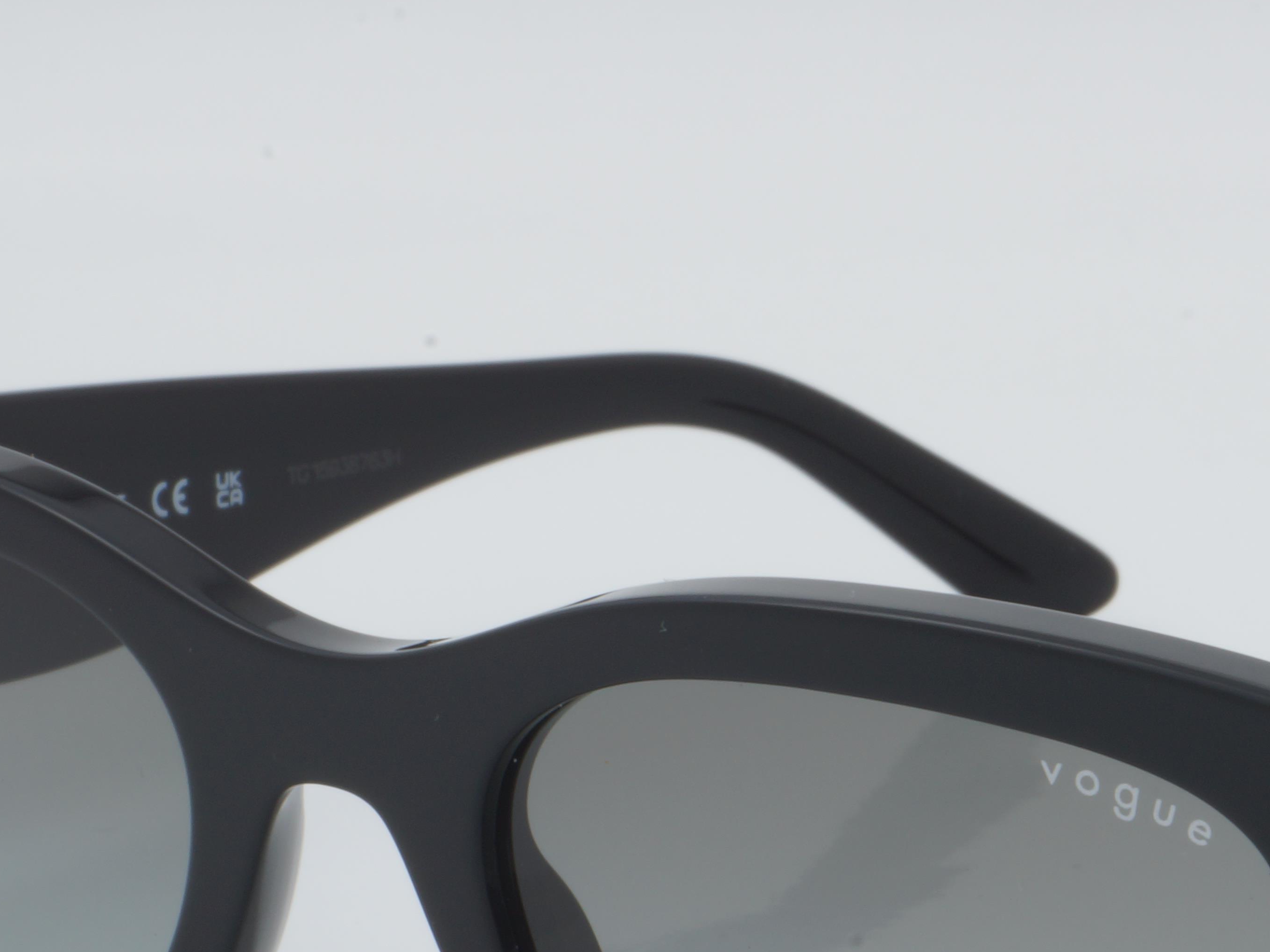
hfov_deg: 12.4
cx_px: 945
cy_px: 868
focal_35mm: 159
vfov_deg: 9.3
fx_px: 5834
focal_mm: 50
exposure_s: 1/3
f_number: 32
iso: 100
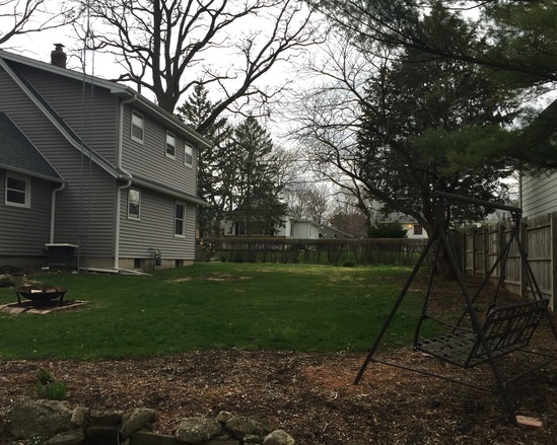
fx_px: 544
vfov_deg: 44.5
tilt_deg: +3.4
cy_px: 230
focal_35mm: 33
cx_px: 258
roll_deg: -1.1
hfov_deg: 54.2
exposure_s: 1/120
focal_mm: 4.15
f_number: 2.2
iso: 32
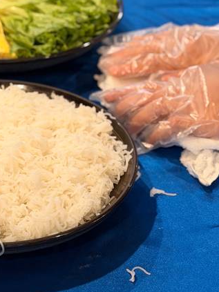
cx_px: 63
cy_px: 75
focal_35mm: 109
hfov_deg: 13.5
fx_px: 920
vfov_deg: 17.9
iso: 250
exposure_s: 1/50
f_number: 1.78
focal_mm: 6.76
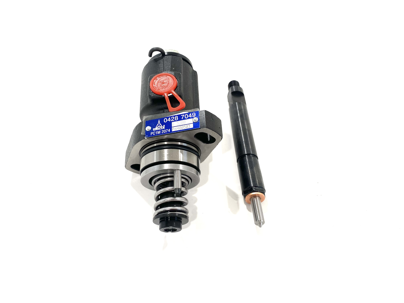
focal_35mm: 26
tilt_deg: -47.5
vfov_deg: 53.1
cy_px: 152
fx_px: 303
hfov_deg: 67.3
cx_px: 202
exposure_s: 1/120
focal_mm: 4.25
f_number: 1.8
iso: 100
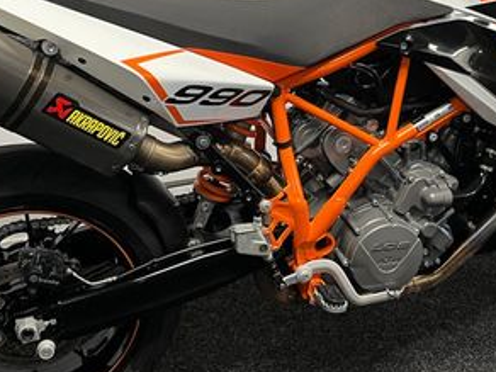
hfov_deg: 33.7
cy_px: 93
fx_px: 817
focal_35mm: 57
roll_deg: +0.5
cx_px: 275
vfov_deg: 25.4
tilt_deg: -21.6
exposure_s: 1/50
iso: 80
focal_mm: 5.1
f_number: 1.6
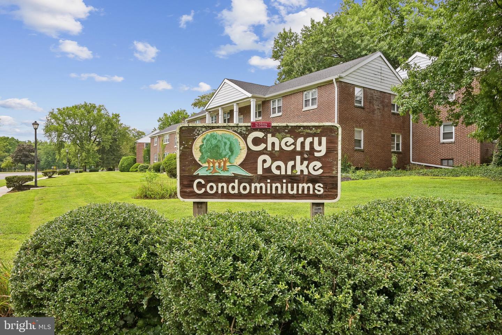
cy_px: 168
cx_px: 251
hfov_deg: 76.1
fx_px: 321
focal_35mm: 23
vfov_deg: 55.1
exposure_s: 1/200
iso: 400
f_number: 11
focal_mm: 23
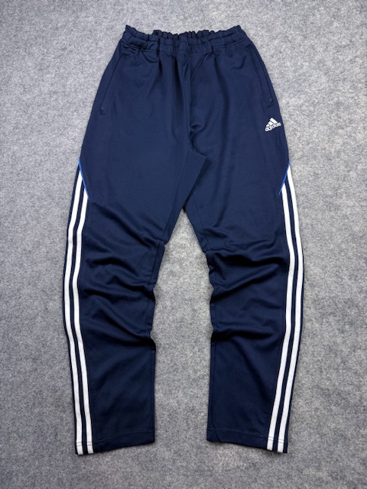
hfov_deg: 56.8
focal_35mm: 24
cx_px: 184
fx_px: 339
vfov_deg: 71.6
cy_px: 244
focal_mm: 6.76
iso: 64
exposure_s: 1/121
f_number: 1.78
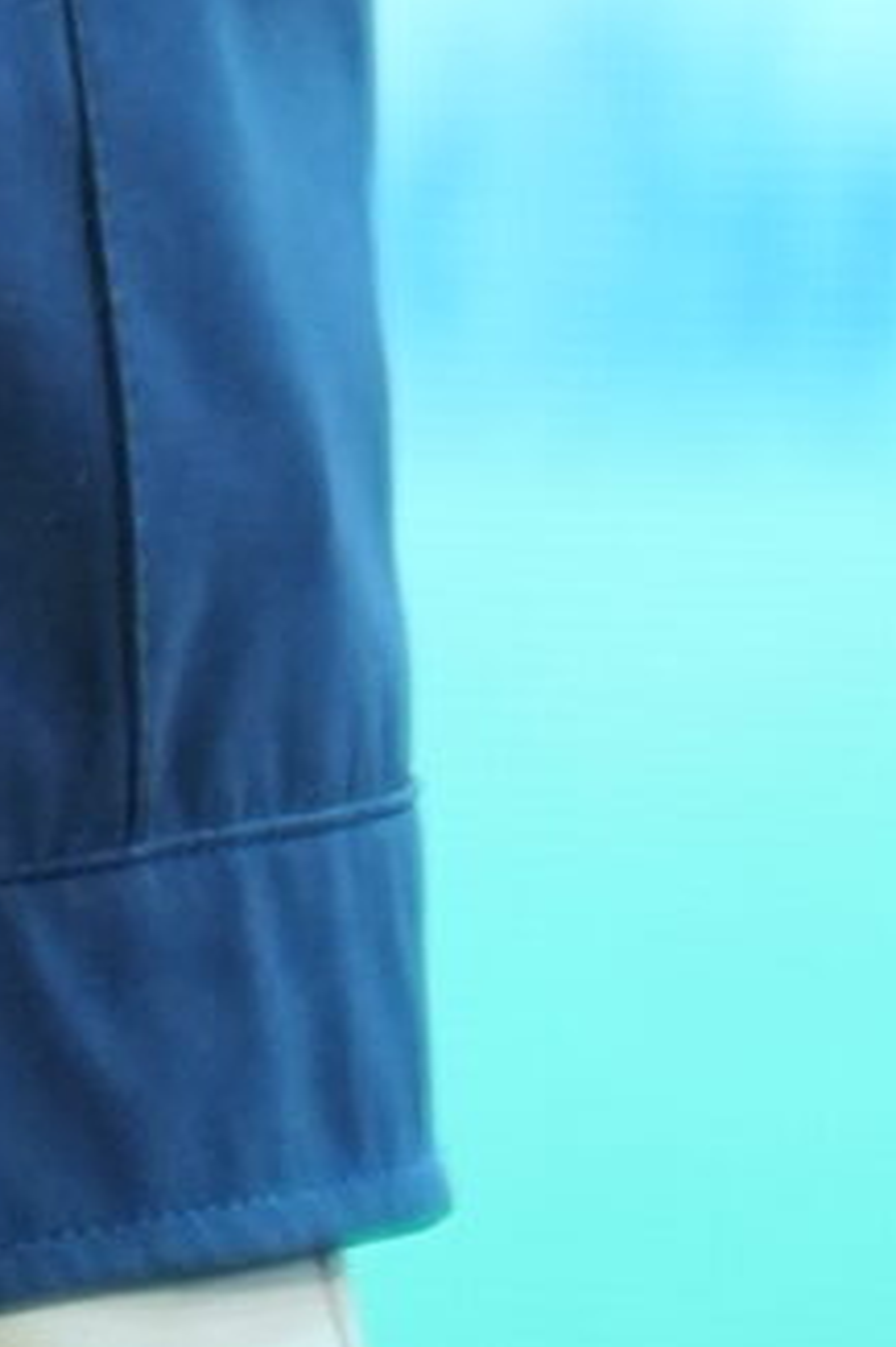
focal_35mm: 2357
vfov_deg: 0.9
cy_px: -3781
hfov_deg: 0.6
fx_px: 88081
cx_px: -1348
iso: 640
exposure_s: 1/320
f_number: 2.8
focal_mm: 200
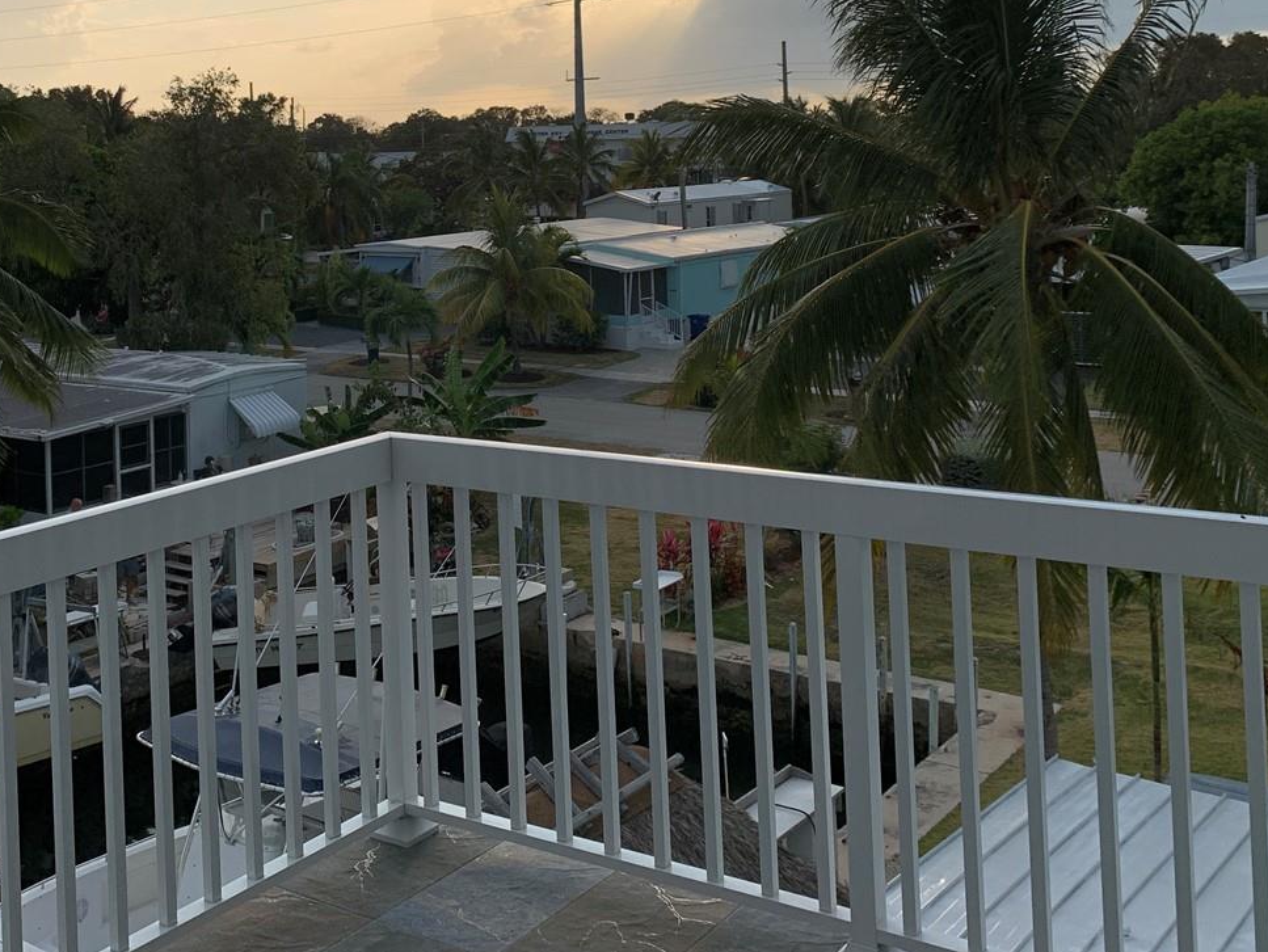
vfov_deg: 32.6
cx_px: 464
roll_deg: +1.3
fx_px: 1576
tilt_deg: +0.9
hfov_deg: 43.4
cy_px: 174
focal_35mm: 43
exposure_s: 1/2033
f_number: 1.8
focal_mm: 4.25
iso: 25
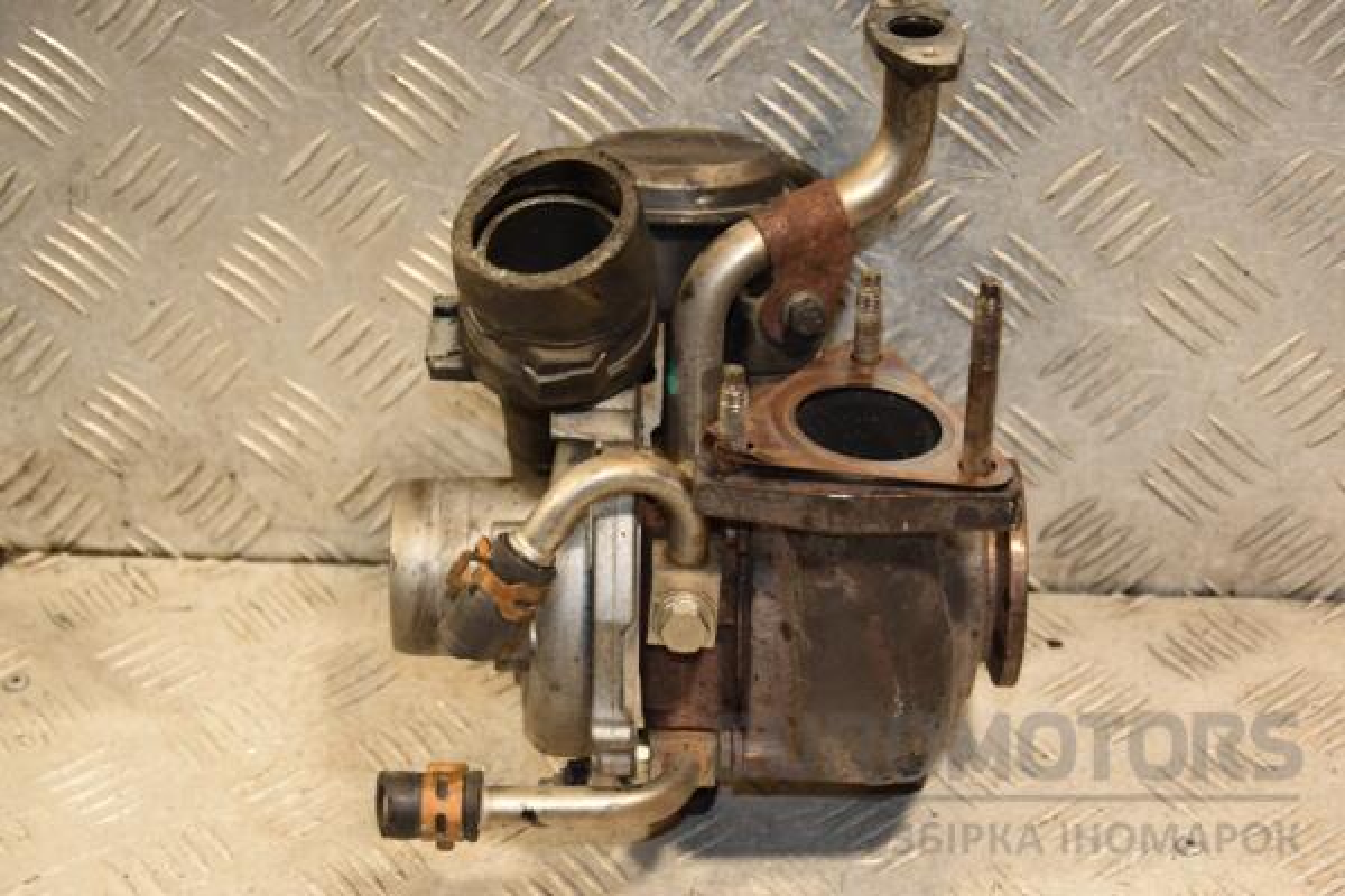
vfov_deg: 15.7
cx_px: 672
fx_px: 3250
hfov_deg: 23.4
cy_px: 448
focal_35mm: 87
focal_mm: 58
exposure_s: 1/160
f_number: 5
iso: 800
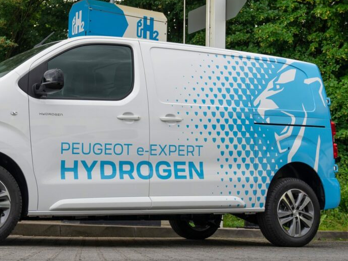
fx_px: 633
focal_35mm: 63
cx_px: 89
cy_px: 84
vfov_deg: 23.2
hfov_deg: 30.2
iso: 250
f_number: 4.5
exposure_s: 1/500
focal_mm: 36
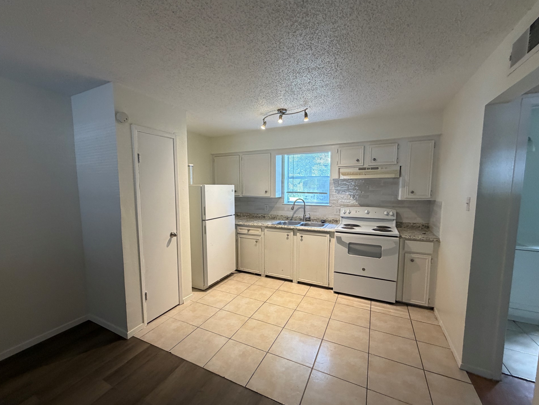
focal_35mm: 15
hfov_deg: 98.1
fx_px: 234
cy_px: 208
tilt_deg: -5.7
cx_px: 258
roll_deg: +1.3
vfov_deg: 81.7
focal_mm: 2.22
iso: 250
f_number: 2.2
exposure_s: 1/60
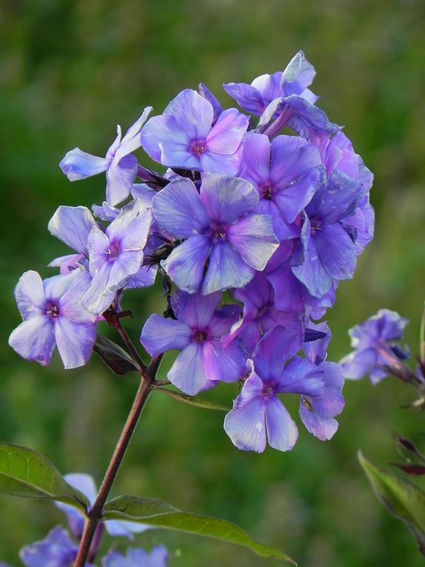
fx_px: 9004
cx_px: 212
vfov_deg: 3.6
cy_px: 284
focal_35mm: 550
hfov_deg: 2.7
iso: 160
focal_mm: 97.8
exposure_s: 1/60
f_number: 5.6
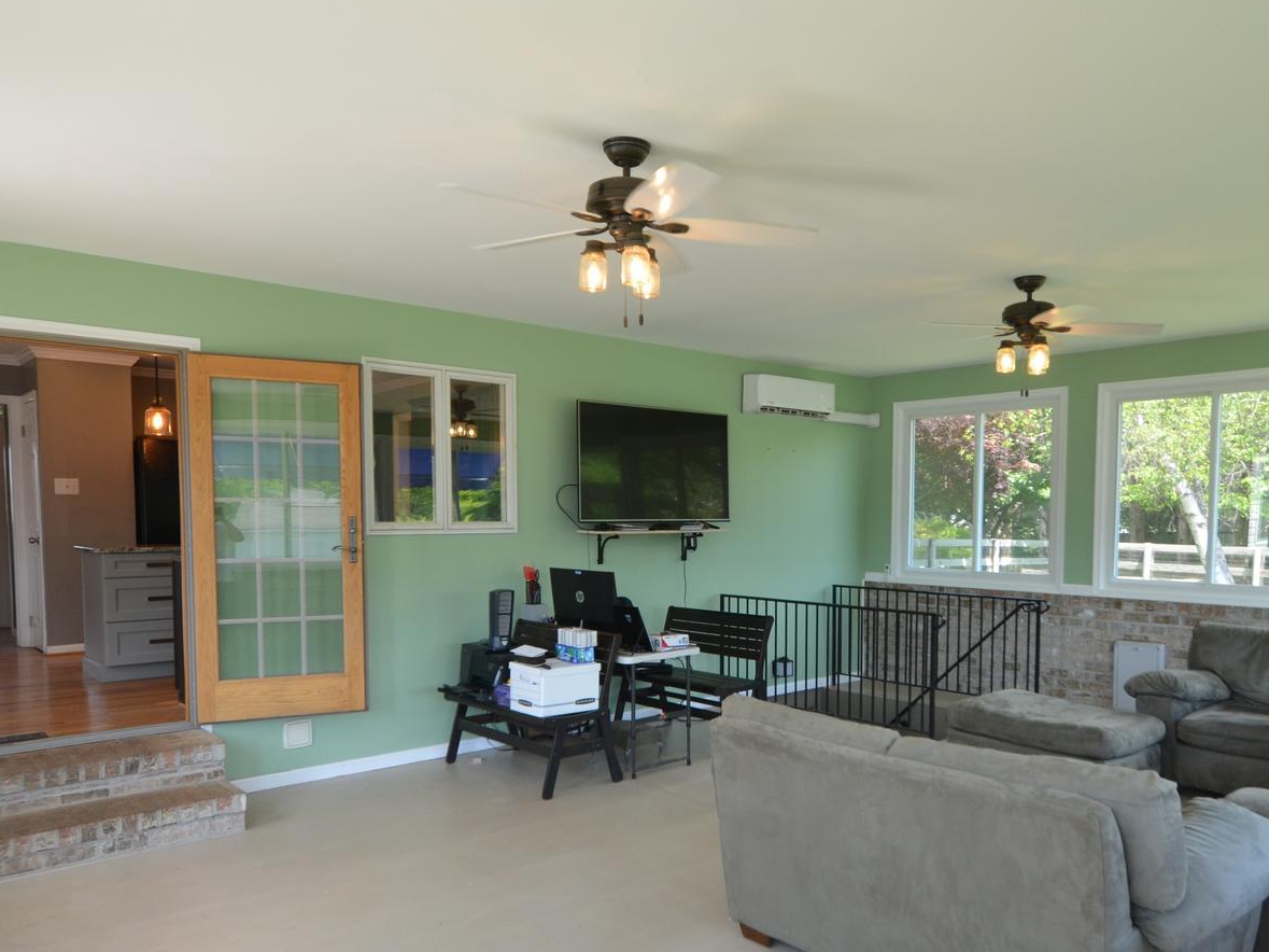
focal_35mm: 25
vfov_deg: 54.7
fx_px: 916
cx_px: 744
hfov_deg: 68.9
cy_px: 530
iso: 400
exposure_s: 1/125
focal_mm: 10
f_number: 5.6
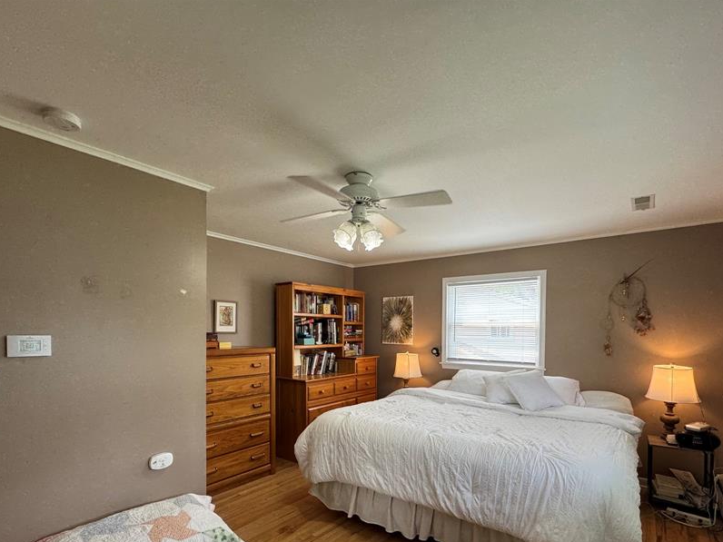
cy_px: 343
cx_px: 380
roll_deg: +0.0
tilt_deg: -1.3
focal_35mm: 18
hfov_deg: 87.7
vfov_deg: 70.3
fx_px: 376
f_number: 2.2
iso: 100
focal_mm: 2.22
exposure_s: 1/99
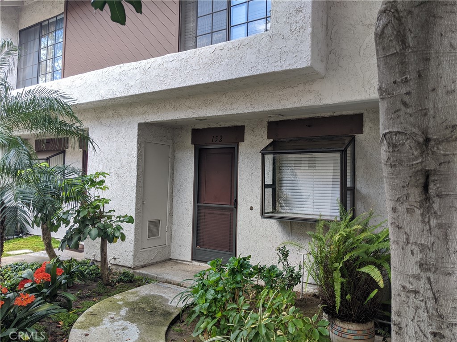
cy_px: 171
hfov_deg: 65.3
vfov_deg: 51.4
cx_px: 228
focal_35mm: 27
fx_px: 356
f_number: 1.8
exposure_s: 1/325
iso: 46
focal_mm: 4.44
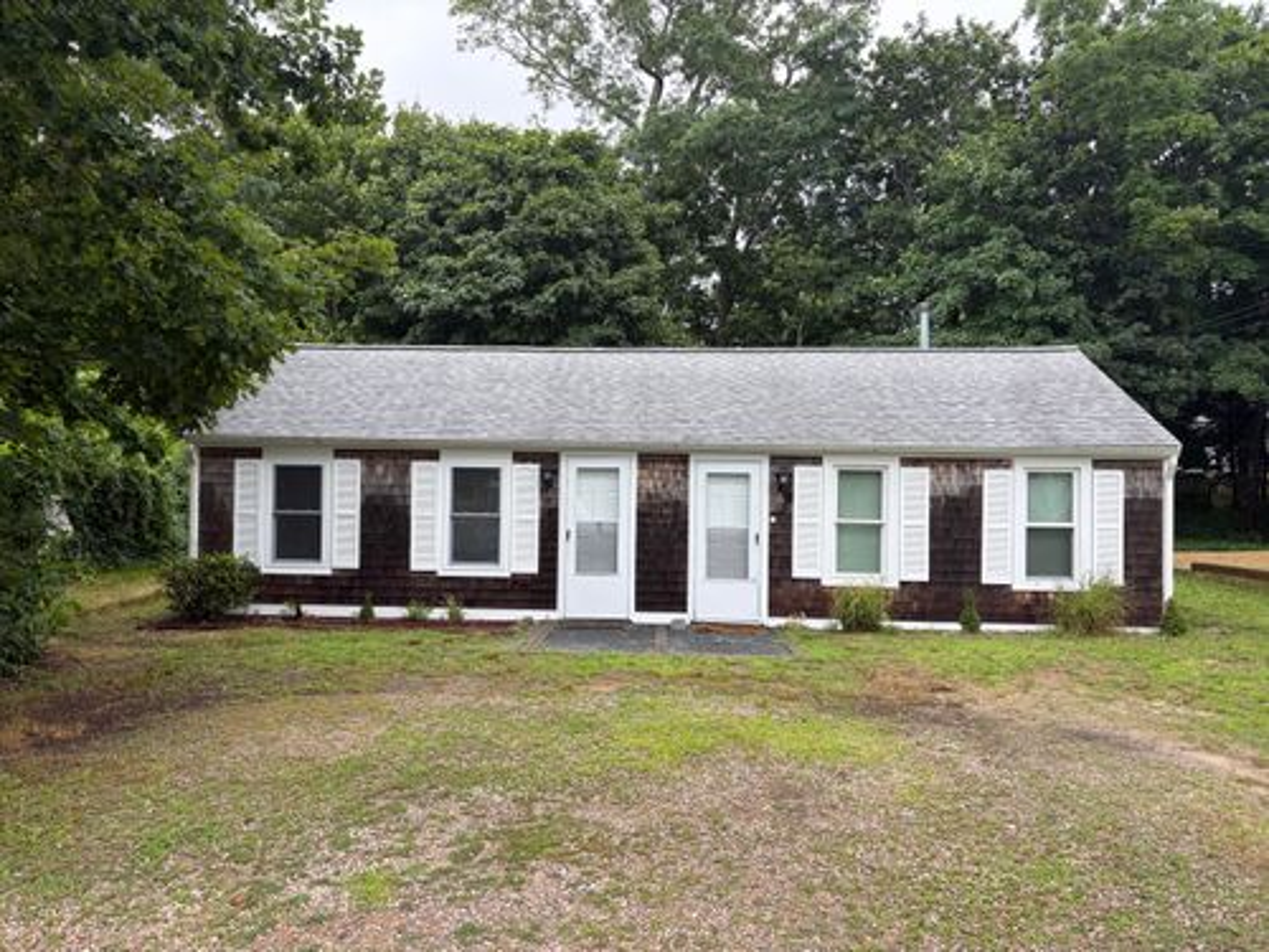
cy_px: 476
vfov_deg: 53.1
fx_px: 953
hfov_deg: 67.3
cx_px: 634
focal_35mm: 26
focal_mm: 5.96
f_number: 1.6
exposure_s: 1/122
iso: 40
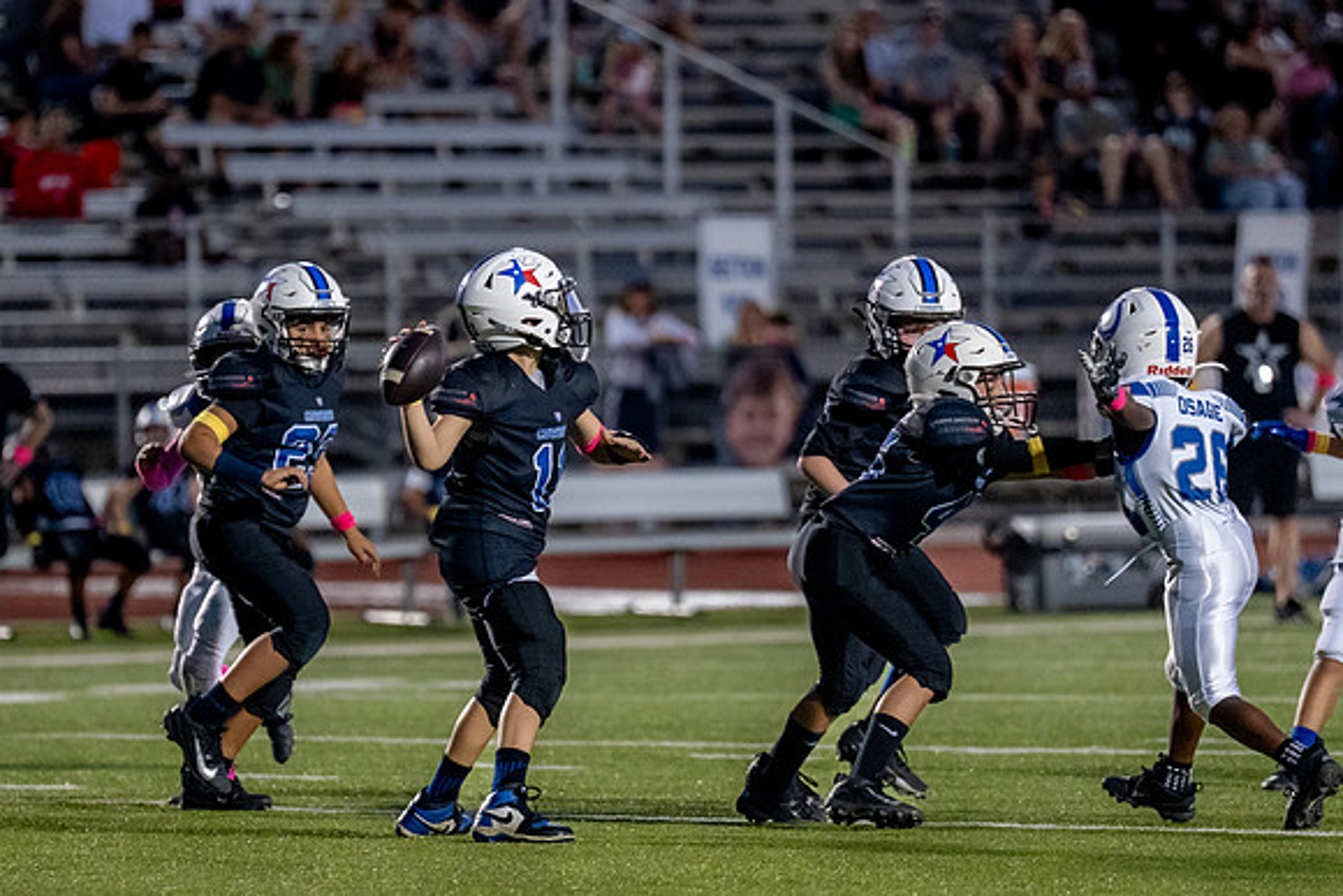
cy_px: 534
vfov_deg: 3.8
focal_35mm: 358
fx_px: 13361
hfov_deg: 5.8
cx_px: 489
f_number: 2.8
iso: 2500
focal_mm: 191
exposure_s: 1/1000
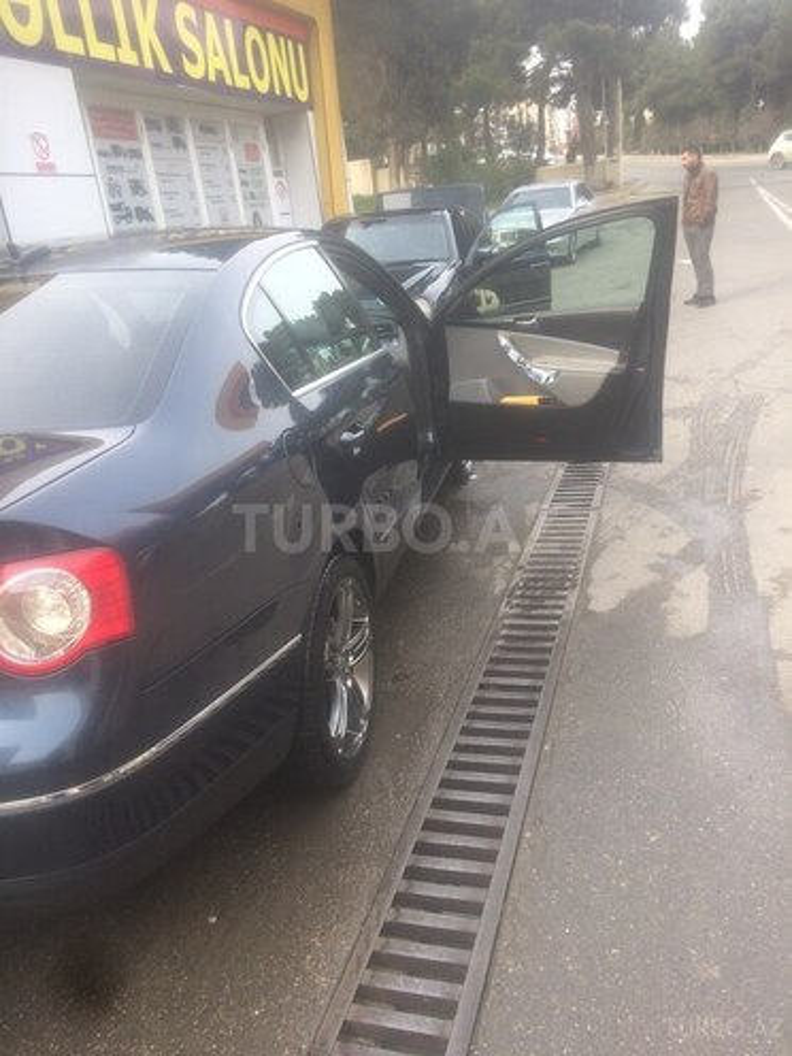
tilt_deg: -25.6
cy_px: 528
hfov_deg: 48.2
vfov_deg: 61.7
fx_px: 885
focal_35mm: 29
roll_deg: +6.1
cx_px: 396
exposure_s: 1/243
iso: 32
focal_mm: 4.15
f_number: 2.2
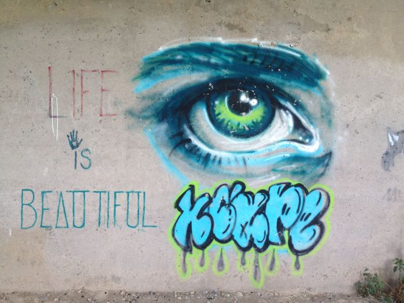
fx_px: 408
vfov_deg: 40.7
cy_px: 152
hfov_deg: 52.6
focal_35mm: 35
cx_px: 202
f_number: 2.4
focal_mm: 4.28
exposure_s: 1/162
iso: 50
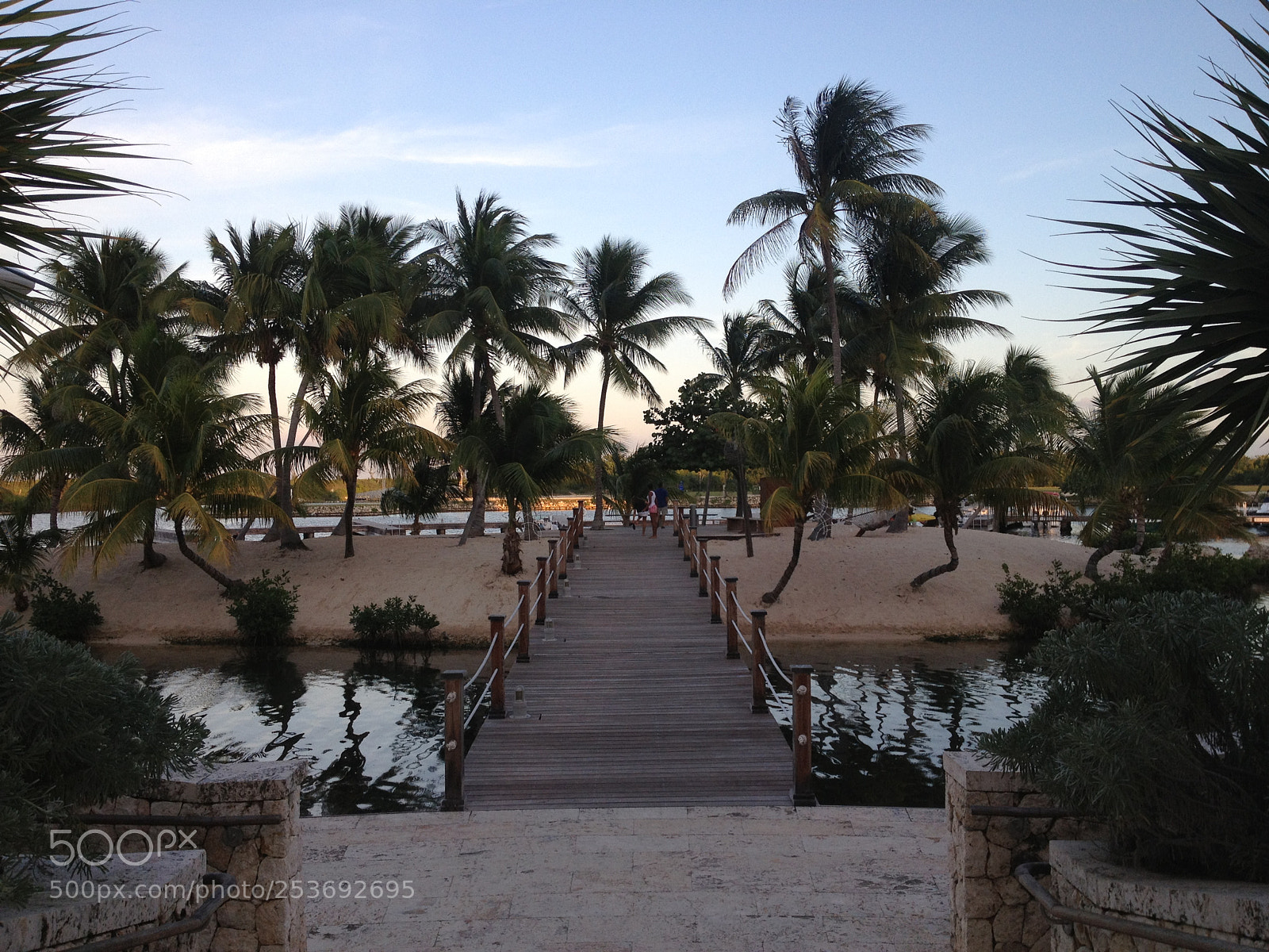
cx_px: 634
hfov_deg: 52.6
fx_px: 1283
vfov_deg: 40.7
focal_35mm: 35
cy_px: 476
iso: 50
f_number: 2.4
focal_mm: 4.28
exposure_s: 1/345
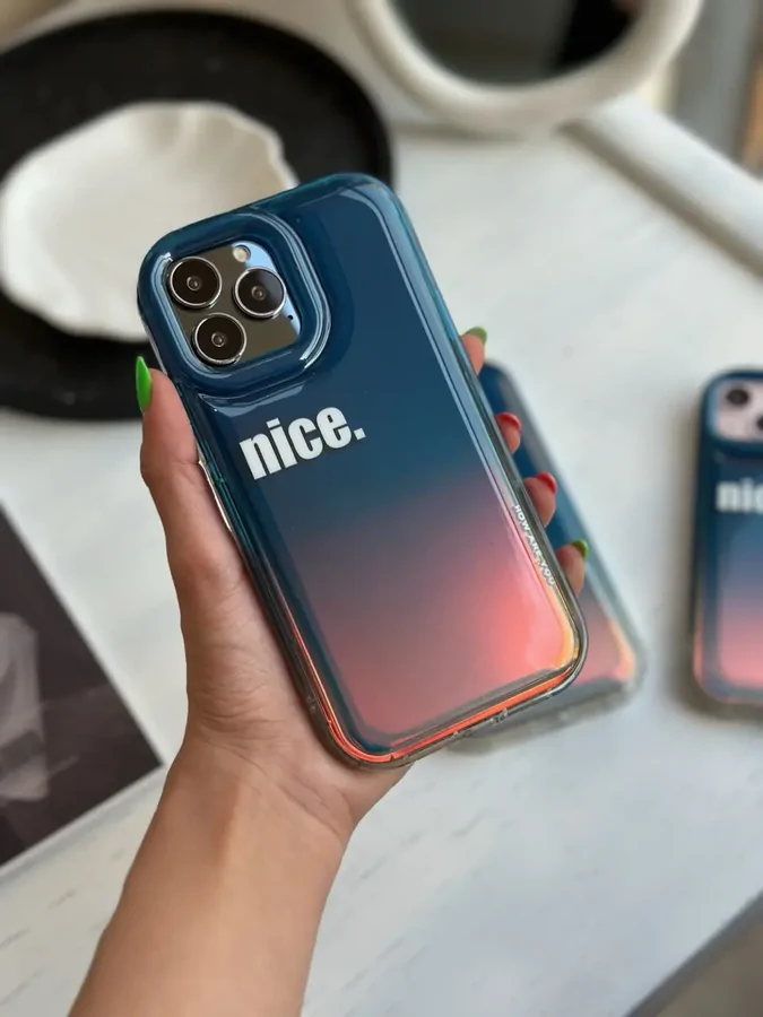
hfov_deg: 30.3
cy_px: 508
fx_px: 1411
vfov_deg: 39.7
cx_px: 382
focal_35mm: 48
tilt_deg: -57.3
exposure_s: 1/521
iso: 80
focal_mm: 6.86
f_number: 1.78
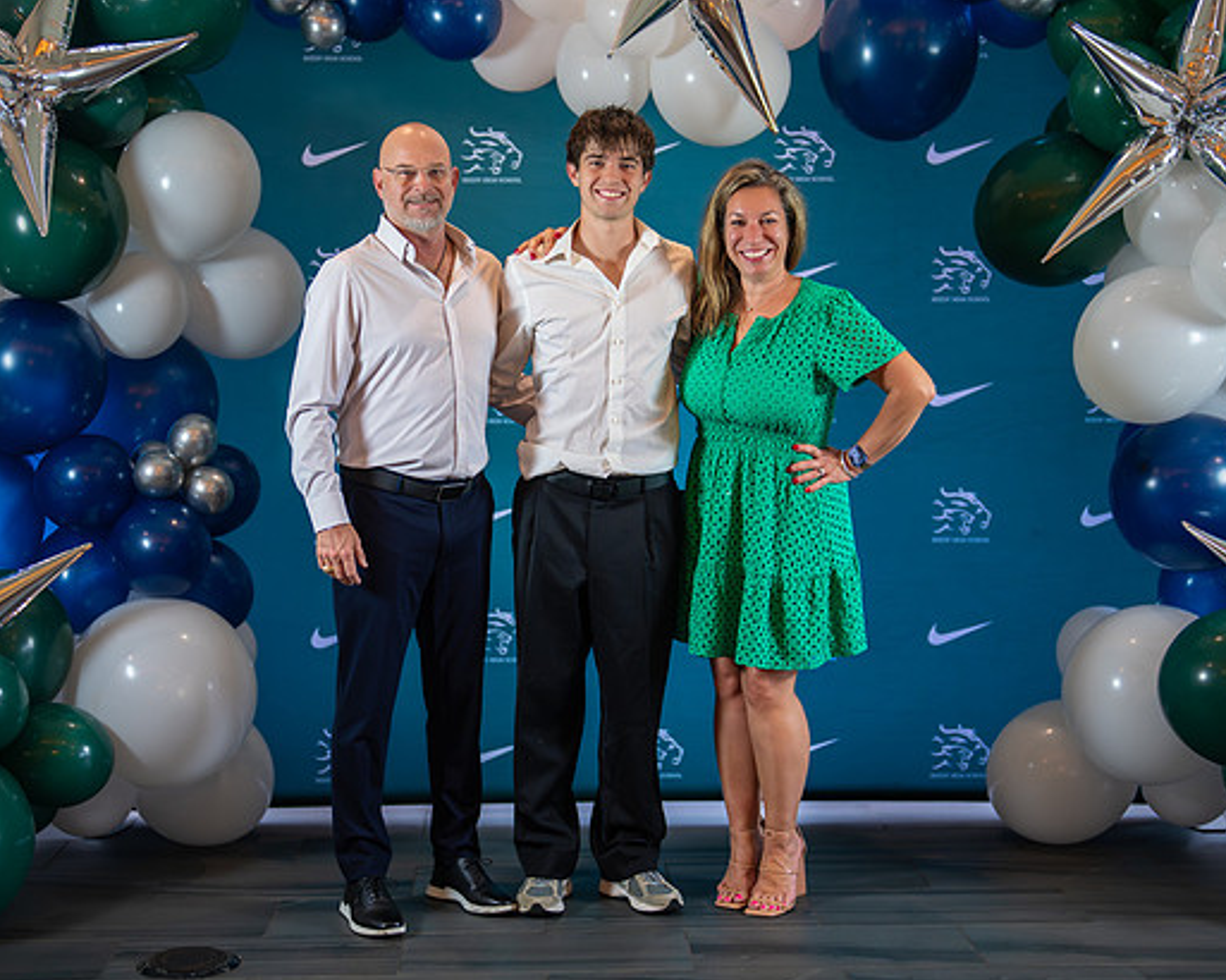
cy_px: 499
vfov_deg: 25.0
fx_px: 2213
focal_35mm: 61
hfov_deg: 31.0
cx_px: 605
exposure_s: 1/400
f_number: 1.2
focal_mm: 50
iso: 1000
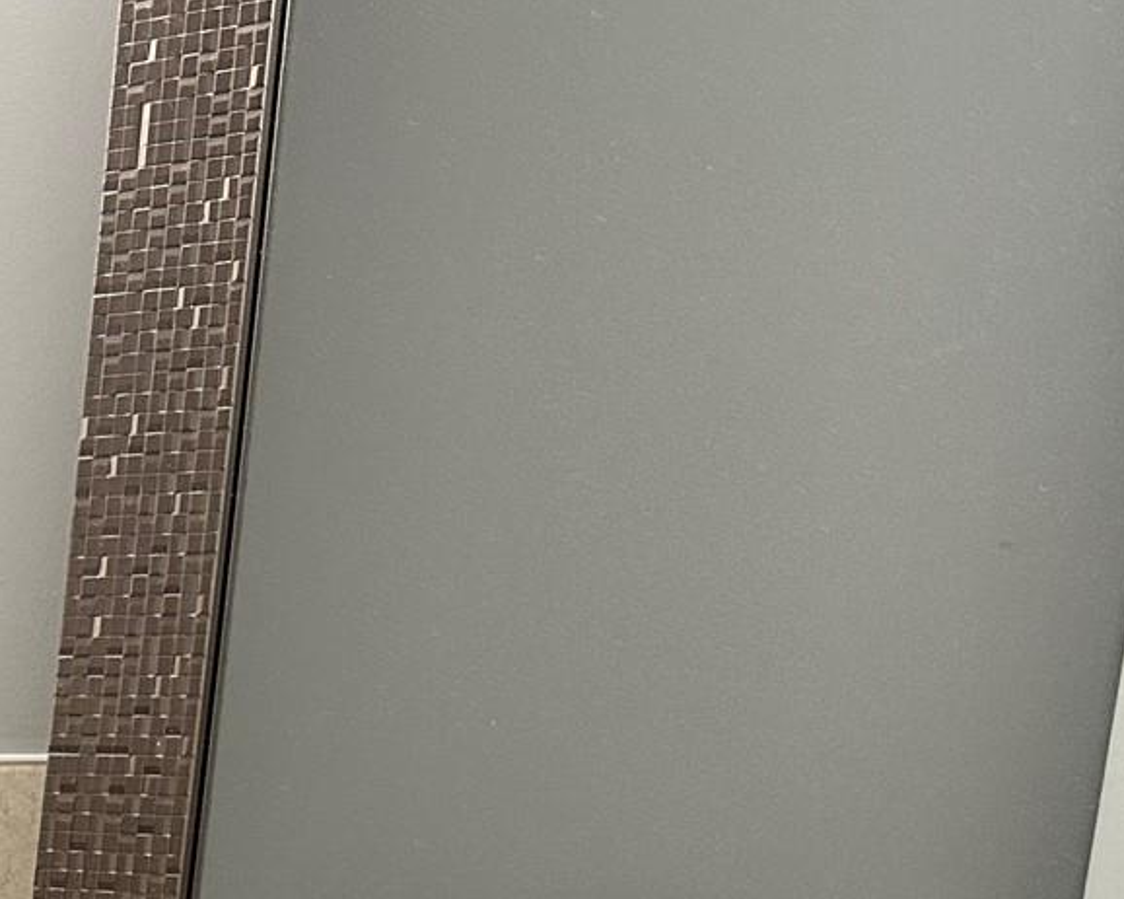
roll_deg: -2.4
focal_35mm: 83
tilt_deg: -12.5
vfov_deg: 16.4
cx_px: -529
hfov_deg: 20.1
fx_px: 2760
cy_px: 1461
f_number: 1.78
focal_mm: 6.86
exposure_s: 1/60
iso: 160
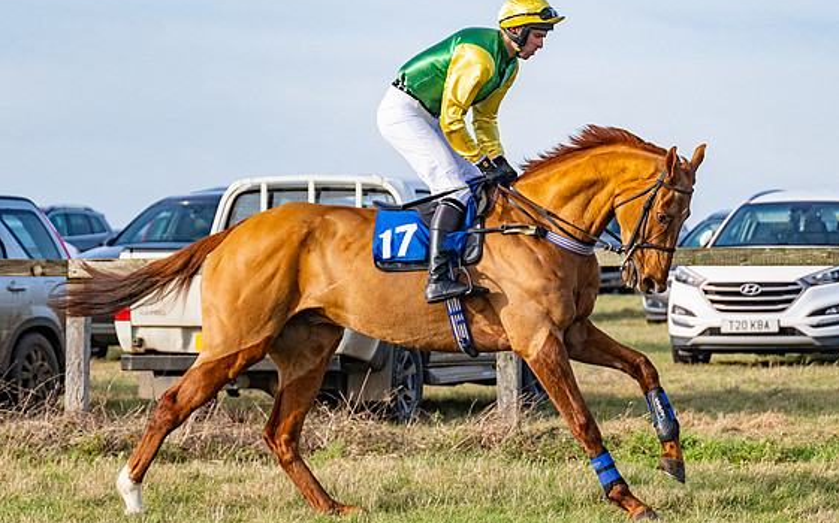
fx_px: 4868
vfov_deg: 6.2
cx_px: 476
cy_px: 257
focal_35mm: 213
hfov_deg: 9.8
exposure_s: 1/6400
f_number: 4
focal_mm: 98
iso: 800
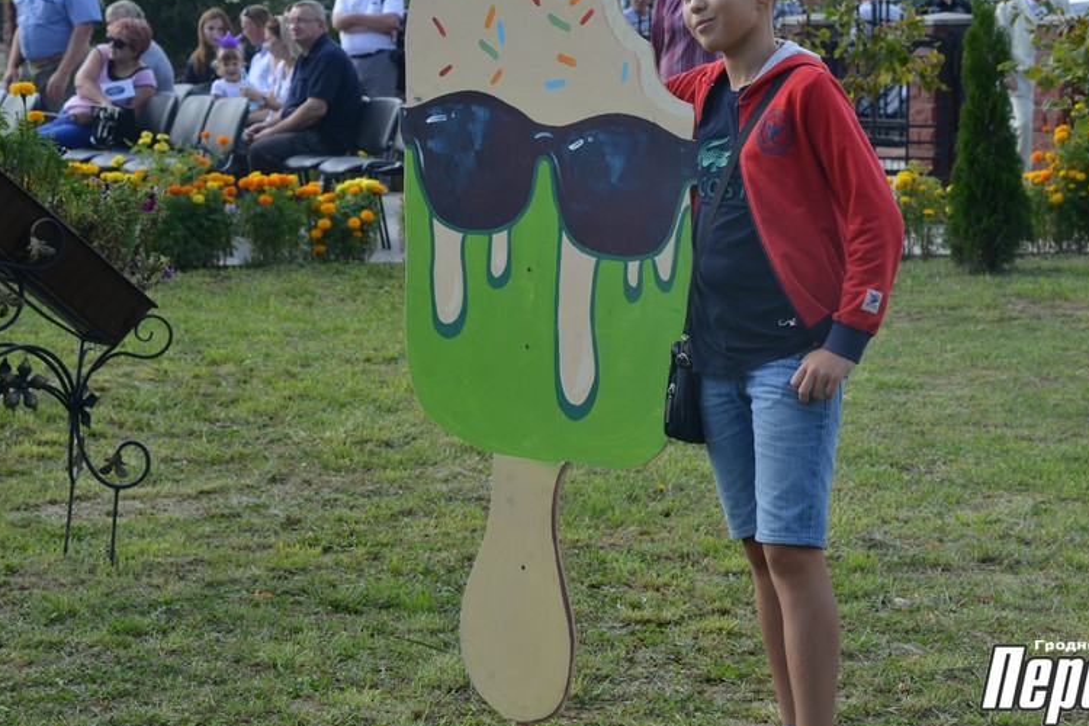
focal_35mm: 116
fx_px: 3509
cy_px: 268
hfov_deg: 17.6
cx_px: 646
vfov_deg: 11.8
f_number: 10
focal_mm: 85
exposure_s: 1/320
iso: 400
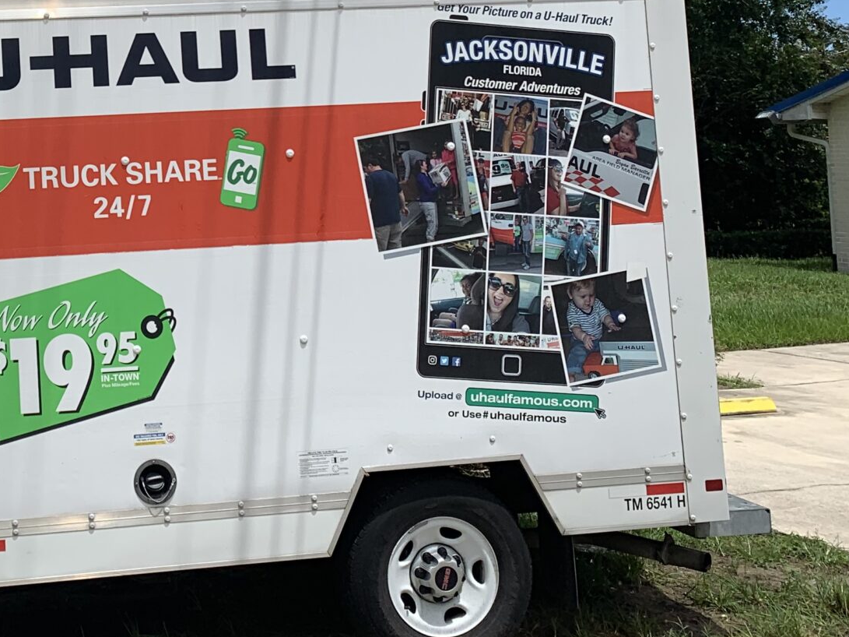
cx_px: -3
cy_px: 19
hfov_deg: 29.5
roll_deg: +1.4
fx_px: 1496
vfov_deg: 23.2
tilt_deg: +5.9
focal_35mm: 61
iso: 25
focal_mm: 4.25
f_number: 1.8
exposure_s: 1/3401
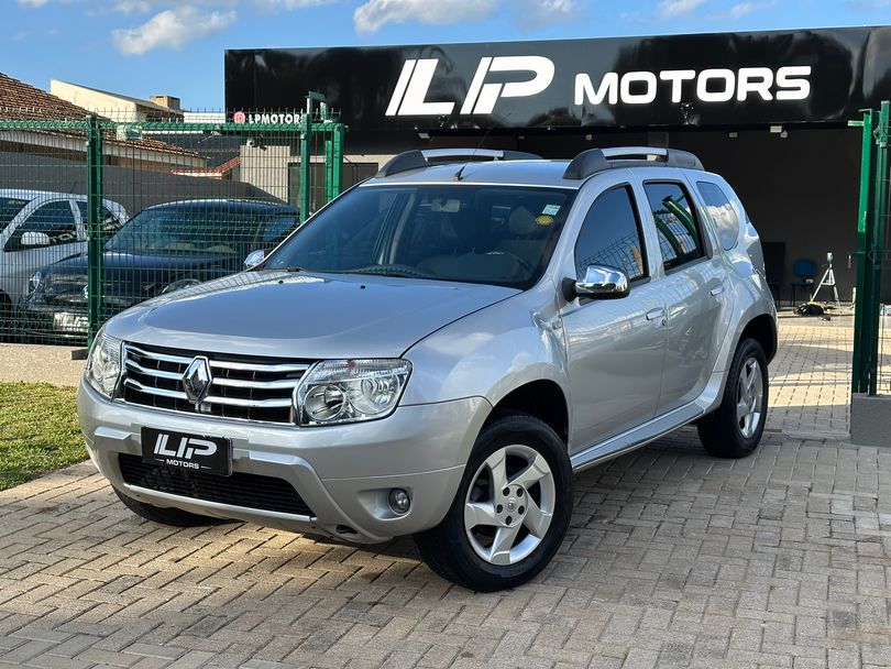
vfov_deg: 30.3
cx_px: 446
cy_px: 334
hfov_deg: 39.6
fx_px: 1236
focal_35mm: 48
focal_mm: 6.86
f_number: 1.78
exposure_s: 1/1305
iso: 64
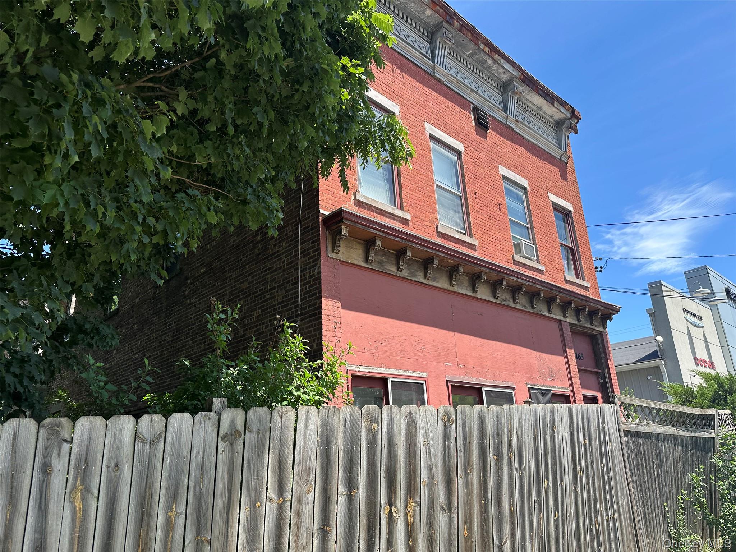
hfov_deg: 71.6
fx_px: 510
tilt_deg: +20.5
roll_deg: +4.8
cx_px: 368
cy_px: 276
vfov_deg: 56.8
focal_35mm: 24
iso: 80
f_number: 1.78
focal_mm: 6.86
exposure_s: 1/1751
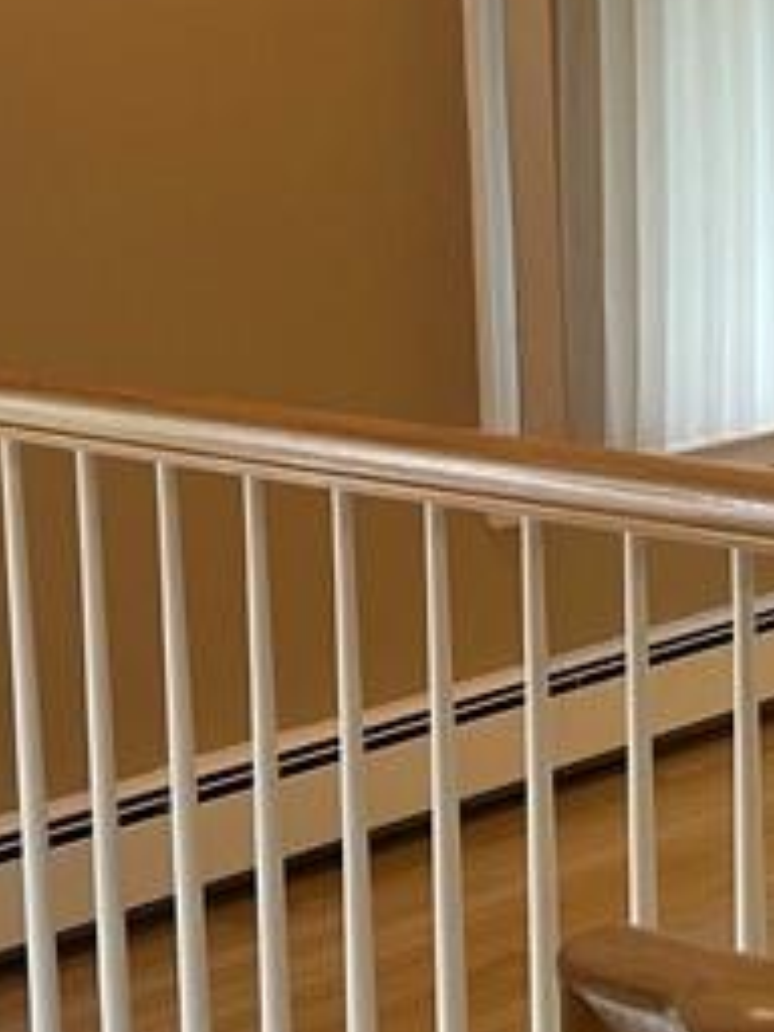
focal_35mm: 104
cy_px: 516
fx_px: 3101
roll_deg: +2.1
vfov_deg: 18.9
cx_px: 798
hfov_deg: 14.0
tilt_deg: -10.4
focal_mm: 5.1
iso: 125
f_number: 1.6
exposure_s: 1/120
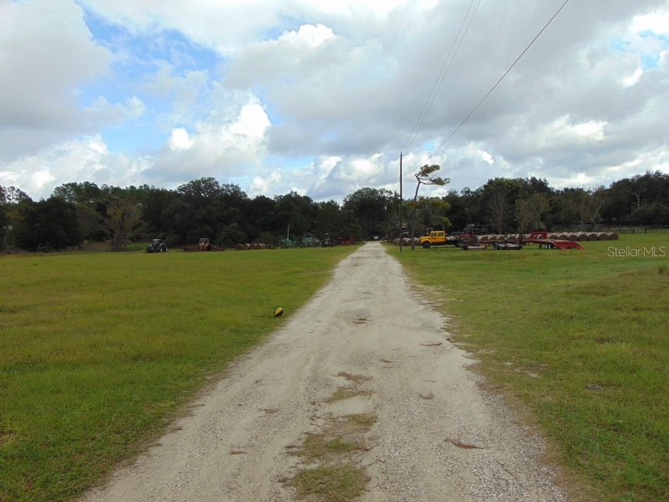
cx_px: 334
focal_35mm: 25
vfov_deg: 54.9
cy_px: 251
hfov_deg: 69.4
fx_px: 483
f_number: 7.7
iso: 80
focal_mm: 4.5
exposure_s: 1/200
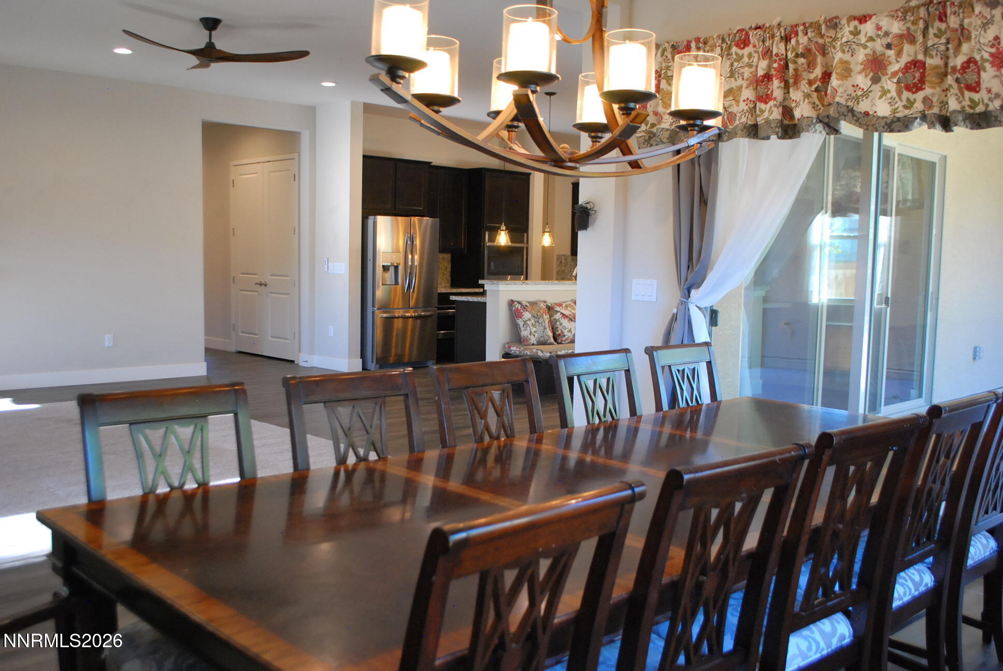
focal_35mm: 33
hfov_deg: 57.2
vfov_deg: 40.1
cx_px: 502
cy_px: 336
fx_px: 921
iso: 720
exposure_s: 1/60
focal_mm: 22
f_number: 4
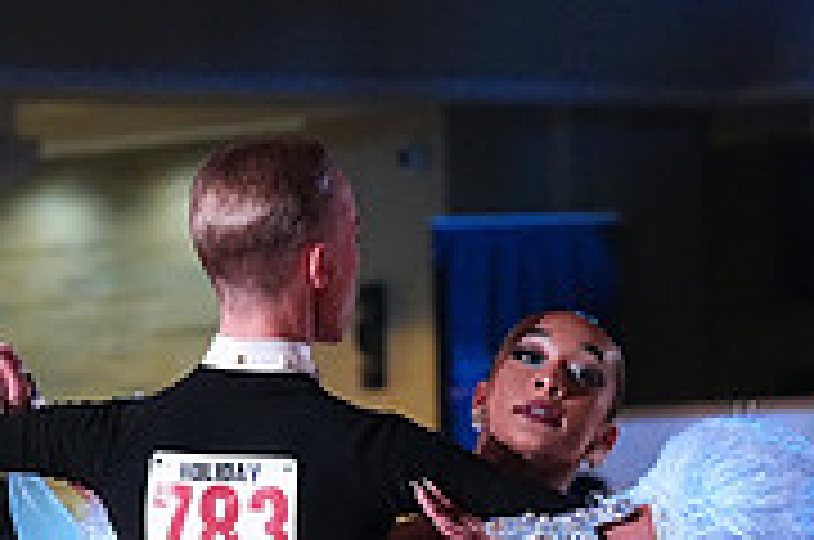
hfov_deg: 5.1
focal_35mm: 408
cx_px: 351
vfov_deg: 3.3
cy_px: 826
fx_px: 9209
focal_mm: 127
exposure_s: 1/400
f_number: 5.6
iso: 10000
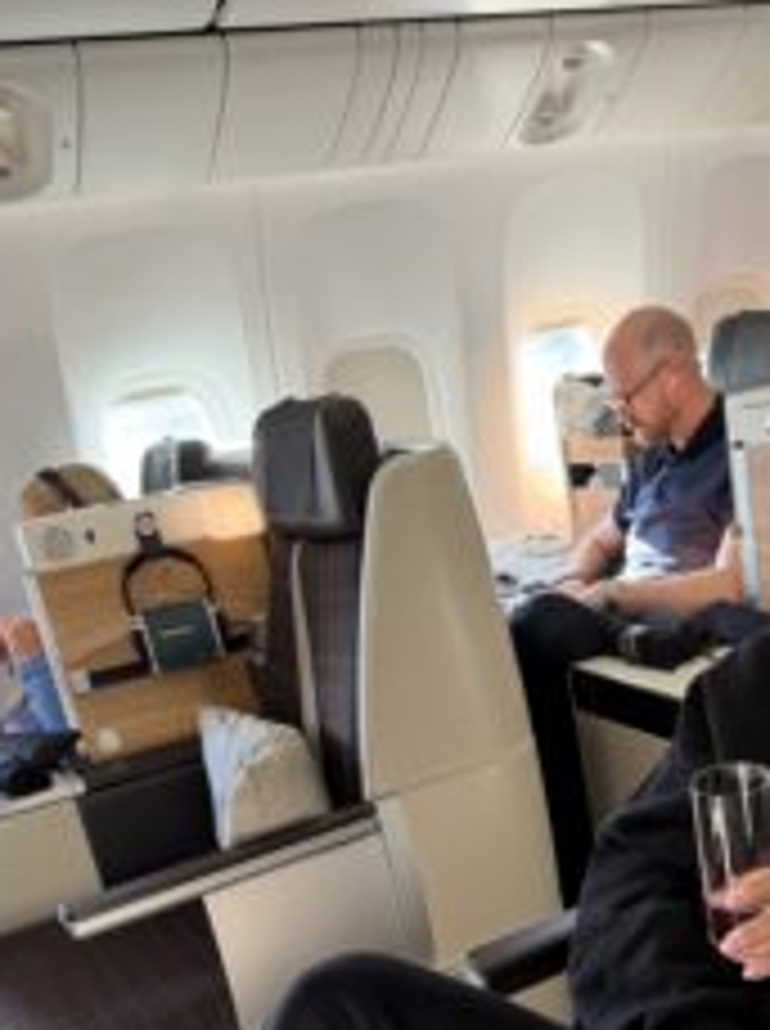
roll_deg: +9.0
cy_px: 796
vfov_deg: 43.2
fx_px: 1249
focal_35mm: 42
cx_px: 554
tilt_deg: -20.0
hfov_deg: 33.7
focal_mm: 6.76
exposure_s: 1/47
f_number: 1.78
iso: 125
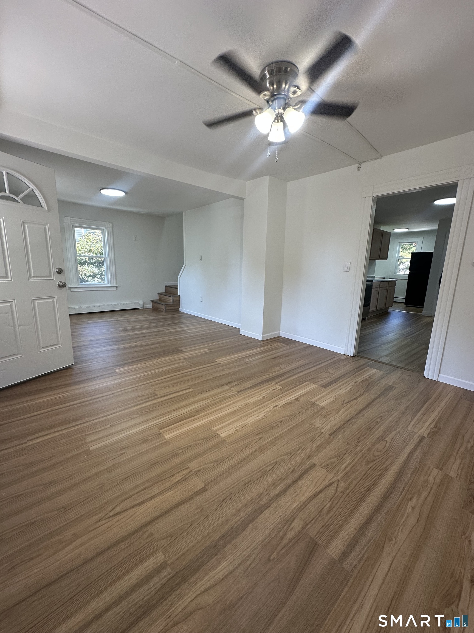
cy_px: 316
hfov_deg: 85.7
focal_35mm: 14
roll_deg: -2.6
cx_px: 237
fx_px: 256
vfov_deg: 102.1
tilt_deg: -10.9
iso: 100
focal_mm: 2.22
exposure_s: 1/120
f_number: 2.2
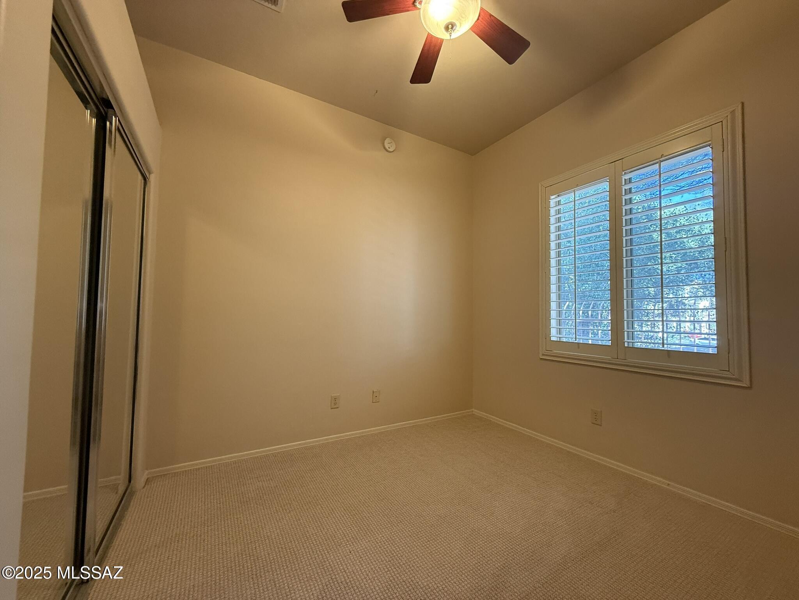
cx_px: 400
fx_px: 323
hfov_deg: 102.1
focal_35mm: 14
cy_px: 300
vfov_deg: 85.7
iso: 250
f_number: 2.2
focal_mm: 2.22
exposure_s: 1/60
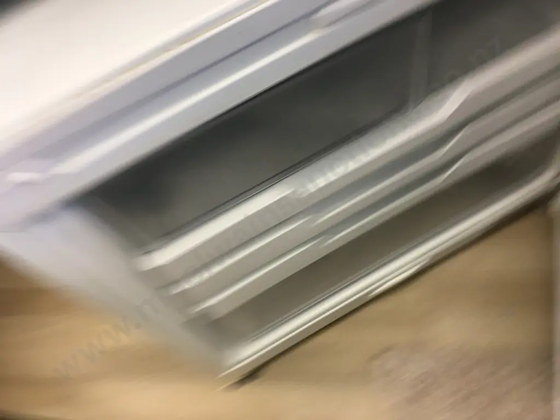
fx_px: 469
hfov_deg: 61.7
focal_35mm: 29
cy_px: 210
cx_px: 280
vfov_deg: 48.2
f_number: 2.2
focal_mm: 4.15
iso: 32
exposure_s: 1/17
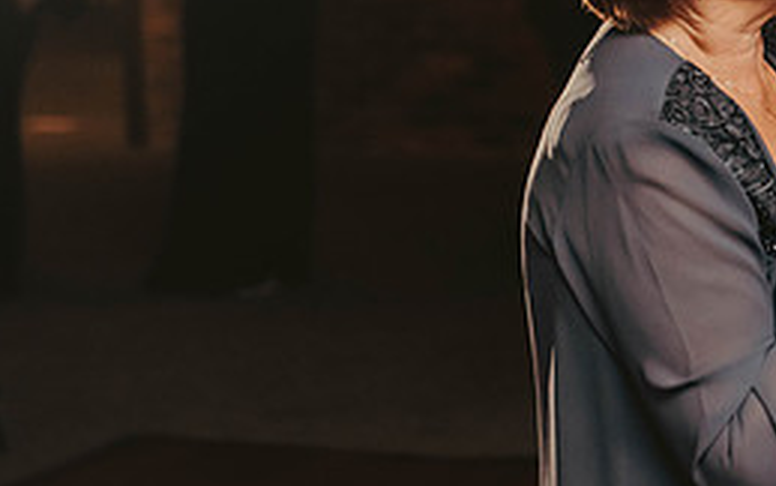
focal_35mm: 160
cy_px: 20
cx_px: 743
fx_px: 3384
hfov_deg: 12.9
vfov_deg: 8.2
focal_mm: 70
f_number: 3.2
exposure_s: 1/200
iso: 2000
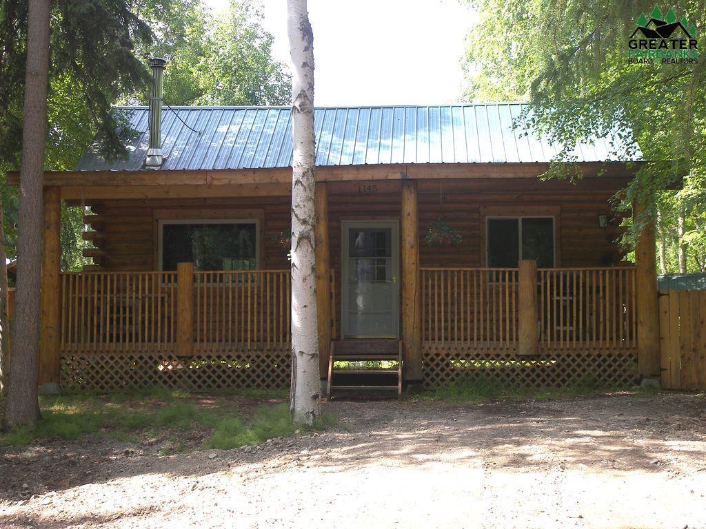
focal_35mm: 62
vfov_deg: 23.7
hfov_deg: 31.2
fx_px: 1265
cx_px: 353
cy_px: 264
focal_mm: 13
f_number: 3.6
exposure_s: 1/100
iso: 50
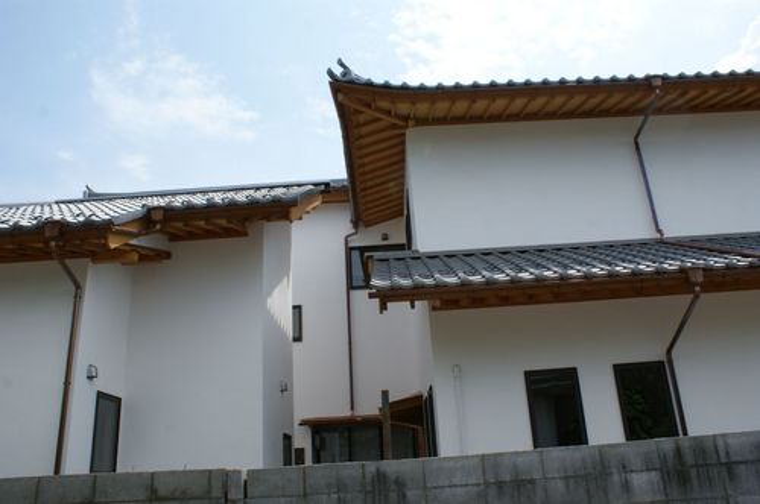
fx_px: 569
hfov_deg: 67.4
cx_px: 380
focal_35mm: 27
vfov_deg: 47.8
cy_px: 252
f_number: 10
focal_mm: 18
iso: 100
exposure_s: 1/160
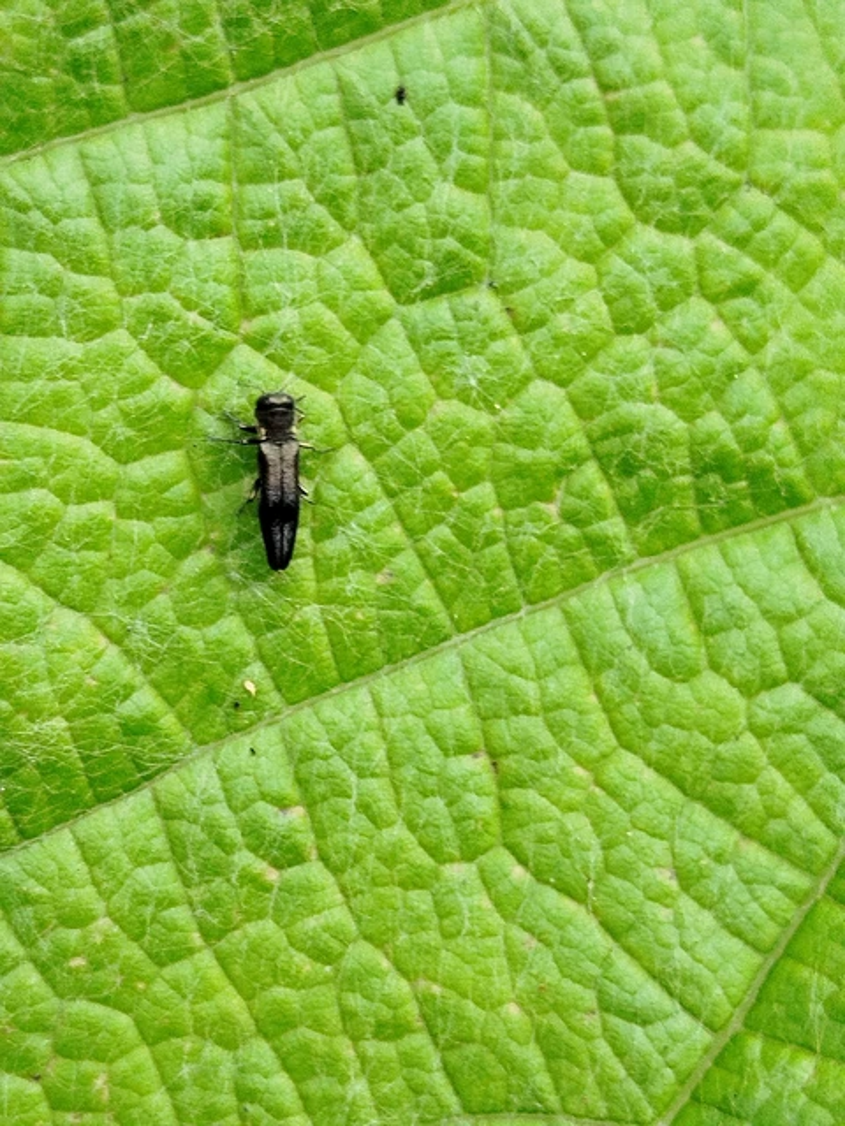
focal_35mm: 41
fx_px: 1334
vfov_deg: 45.8
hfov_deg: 35.1
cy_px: 563
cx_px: 422
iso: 80
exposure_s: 1/100
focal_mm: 5.31
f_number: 1.7
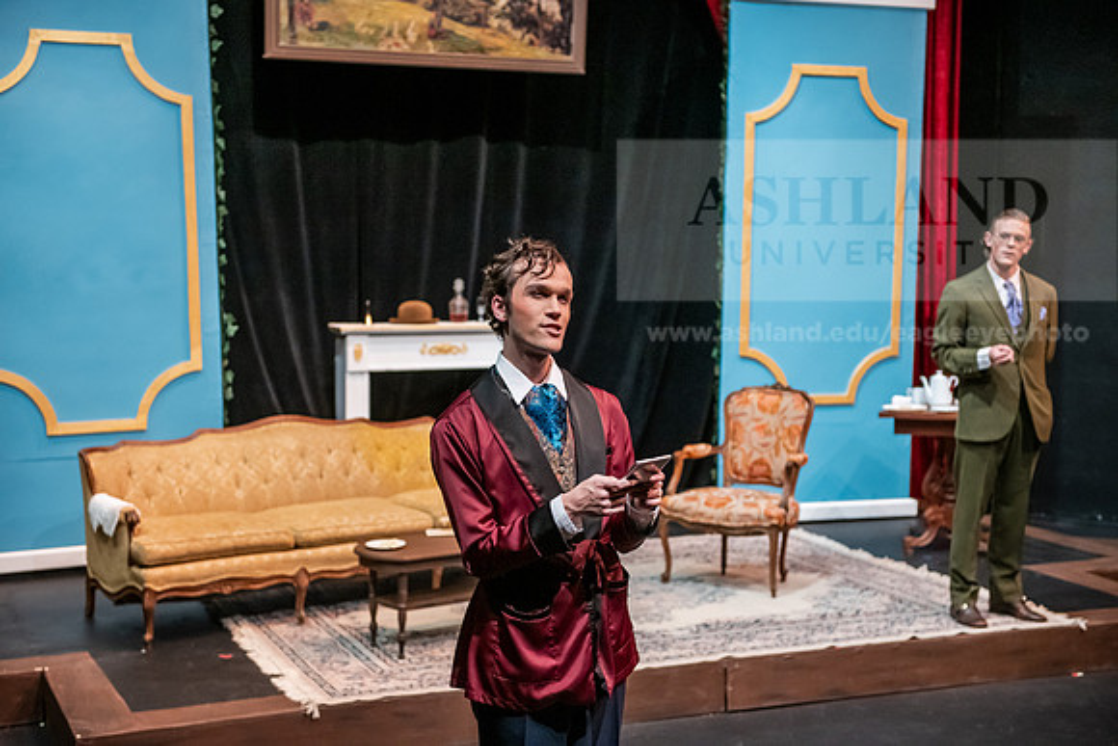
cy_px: 373
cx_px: 559
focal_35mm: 56
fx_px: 1739
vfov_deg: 24.2
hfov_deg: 35.6
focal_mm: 56
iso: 3200
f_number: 3.2
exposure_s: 1/200
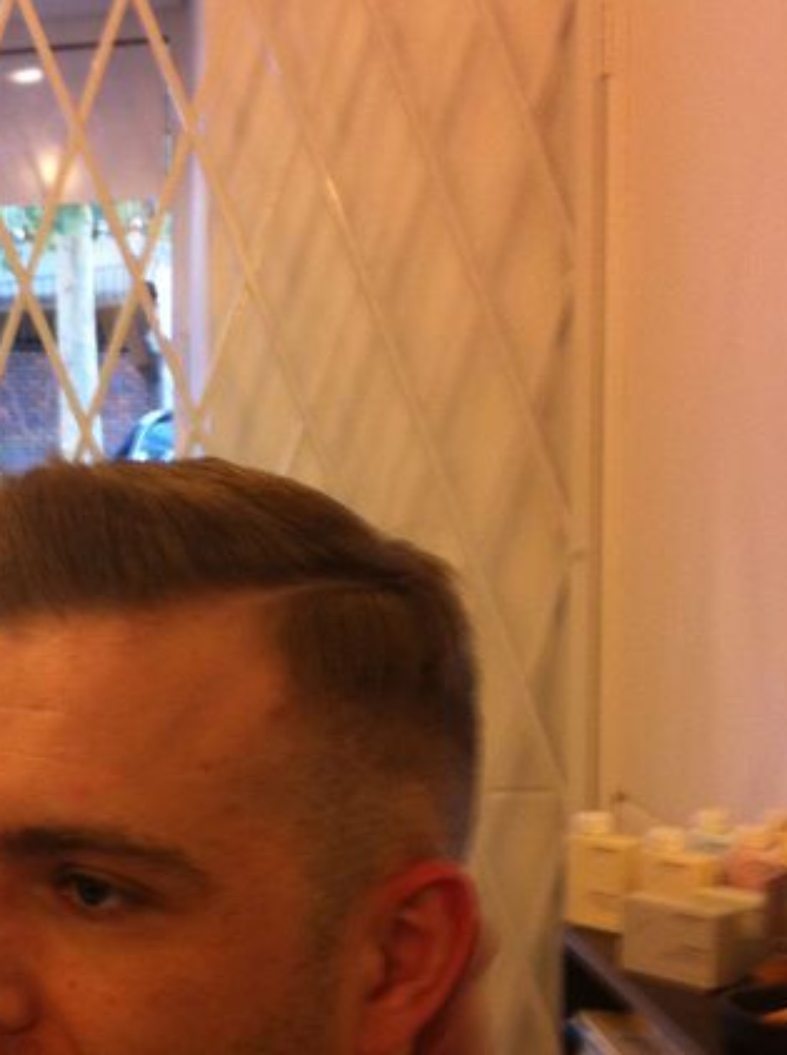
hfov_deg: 20.0
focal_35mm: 71
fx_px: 2159
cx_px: 5
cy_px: 706
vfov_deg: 27.3
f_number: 2.8
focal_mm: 3.85
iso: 100
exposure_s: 1/15
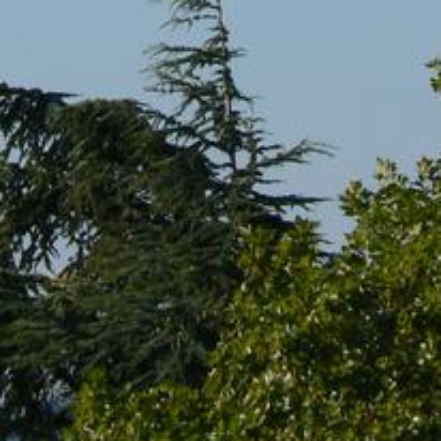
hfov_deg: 2.1
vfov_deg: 2.1
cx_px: 69
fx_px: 12280
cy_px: -178
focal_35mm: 852
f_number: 8
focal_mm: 41.3
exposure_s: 1/400
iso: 80
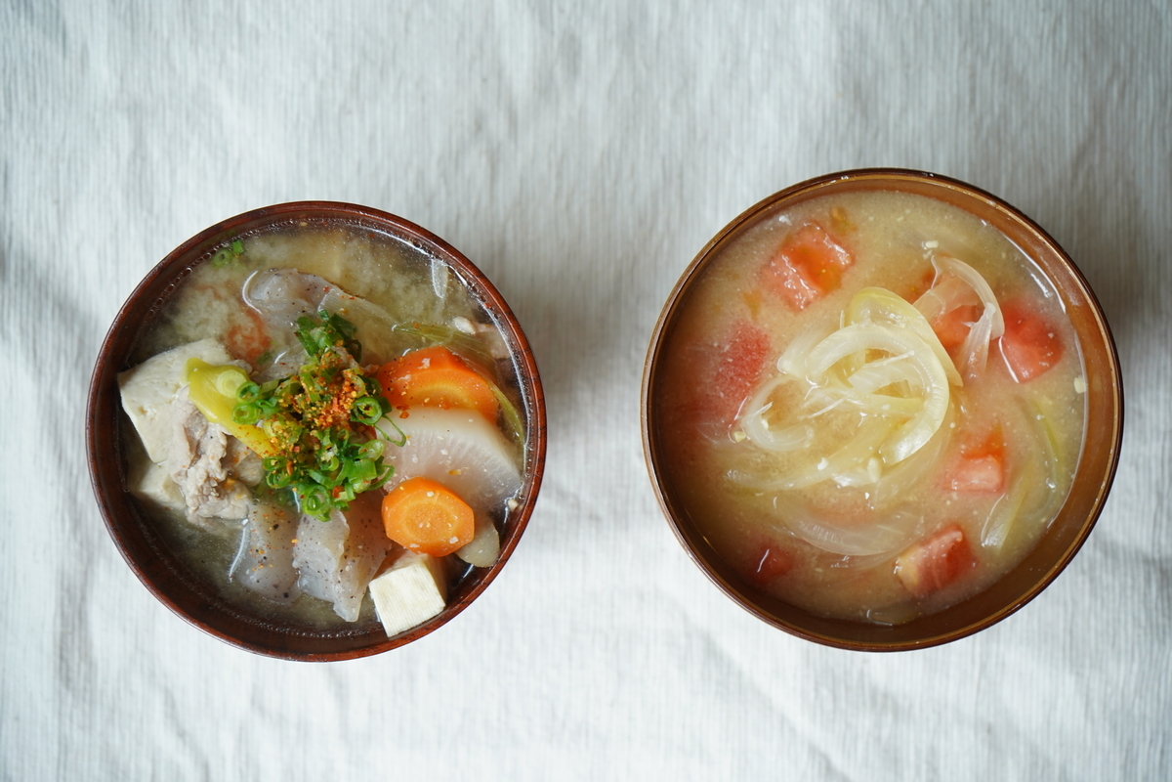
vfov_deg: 25.1
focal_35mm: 54
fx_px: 1758
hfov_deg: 36.9
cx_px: 586
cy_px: 391
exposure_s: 1/25
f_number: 5
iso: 1000
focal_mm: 54
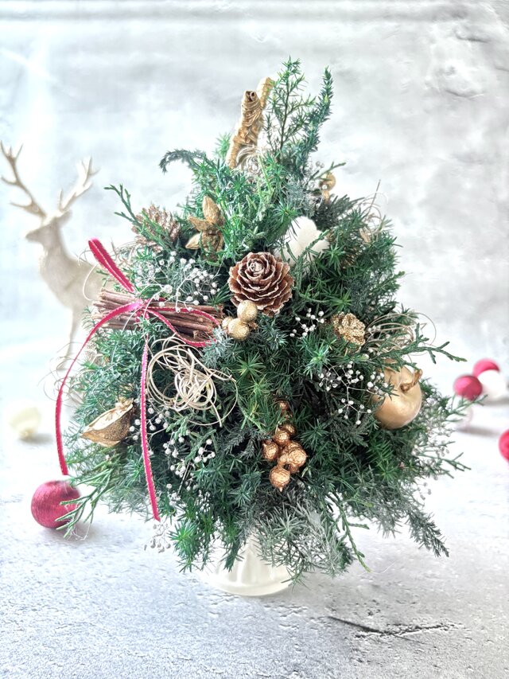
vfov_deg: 67.3
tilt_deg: -12.3
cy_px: 340
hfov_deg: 53.1
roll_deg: -1.8
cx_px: 254
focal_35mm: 26
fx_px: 510
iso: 250
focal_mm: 5.96
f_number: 1.6
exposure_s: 1/60
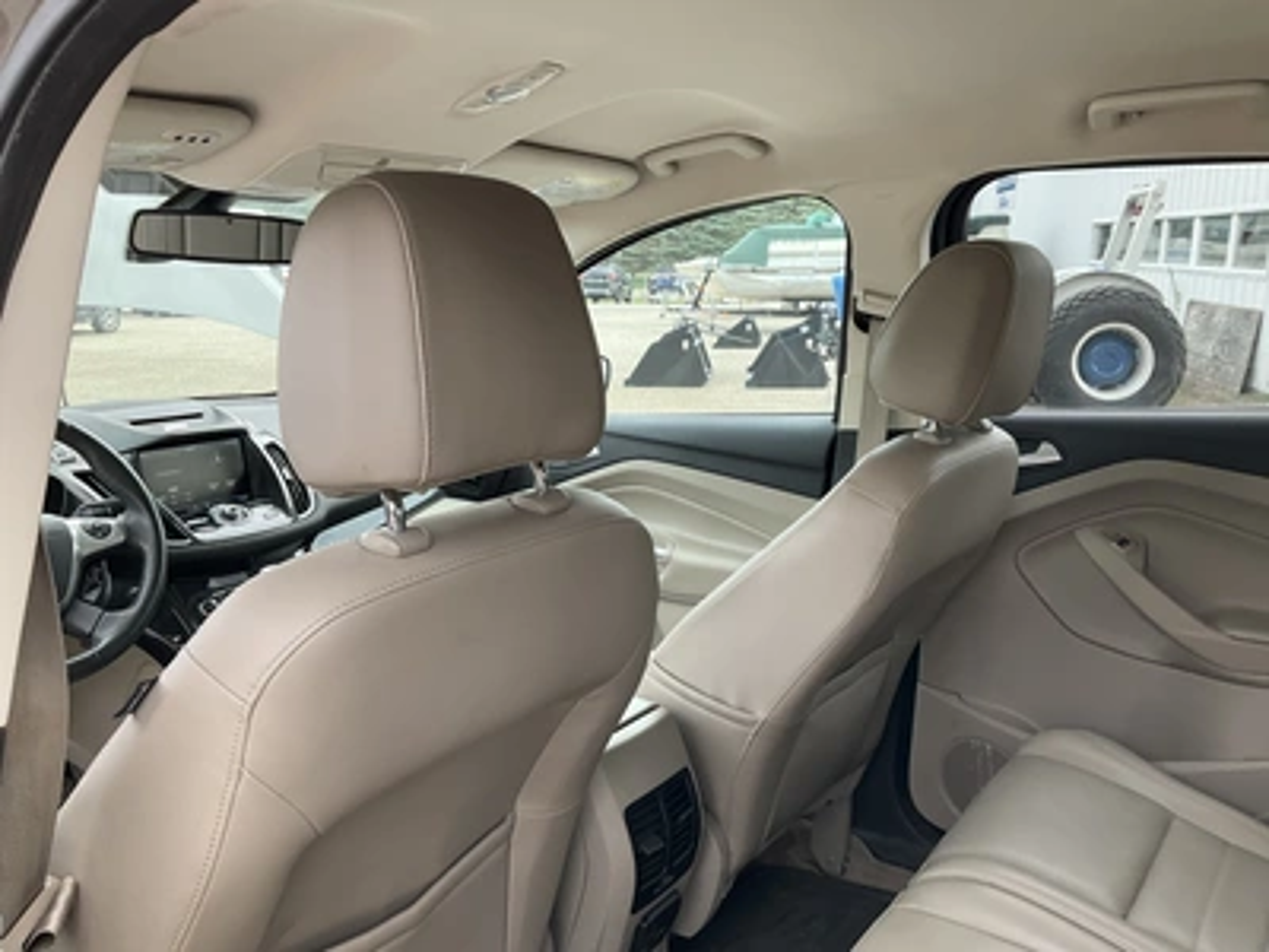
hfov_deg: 61.7
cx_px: 634
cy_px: 476
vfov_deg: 48.2
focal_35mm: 29
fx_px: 1063
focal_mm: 3
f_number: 1.8
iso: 32
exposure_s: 1/122
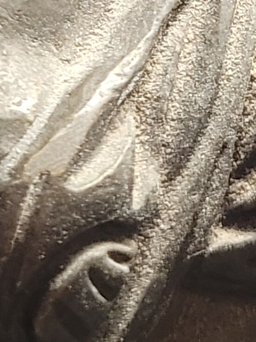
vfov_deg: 12.6
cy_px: -258
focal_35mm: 144
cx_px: 115
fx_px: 1420
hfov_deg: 10.3
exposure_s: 1/50
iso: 640
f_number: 1.8
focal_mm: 5.4
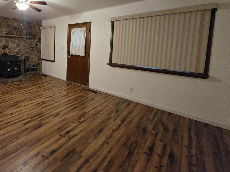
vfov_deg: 69.4
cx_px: 72
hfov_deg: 83.9
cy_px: 56
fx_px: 120
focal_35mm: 18
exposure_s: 1/60
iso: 1000
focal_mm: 1.7
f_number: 2.2
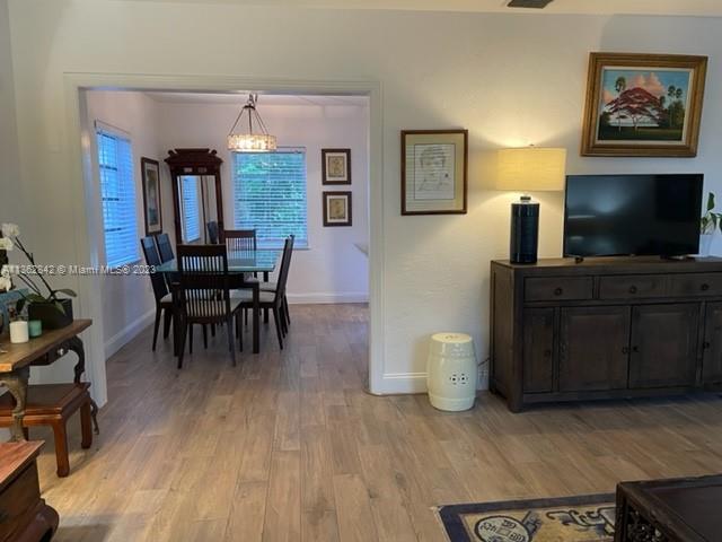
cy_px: 271
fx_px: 542
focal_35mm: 26
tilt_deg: -7.9
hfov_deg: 67.3
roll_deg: +0.2
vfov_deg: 53.1
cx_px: 361
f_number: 1.6
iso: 200
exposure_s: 1/60
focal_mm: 4.2
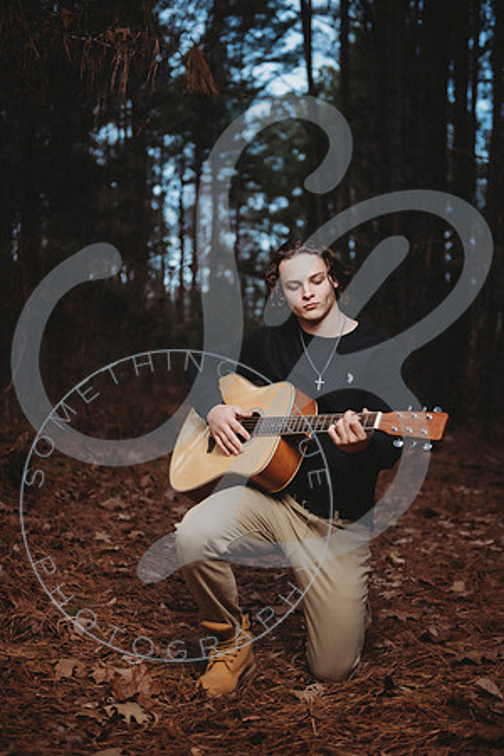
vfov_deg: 41.1
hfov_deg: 28.1
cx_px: 252
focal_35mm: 48
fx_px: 1008
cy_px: 378
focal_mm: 48
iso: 100
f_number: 2.8
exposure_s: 1/160
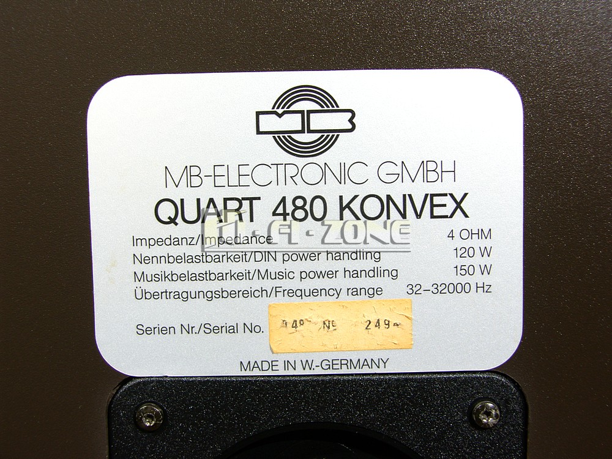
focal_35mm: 50
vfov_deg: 29.1
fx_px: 884
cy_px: 230
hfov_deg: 38.2
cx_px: 306
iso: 50
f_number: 2.8
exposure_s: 1/50
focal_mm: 12.9
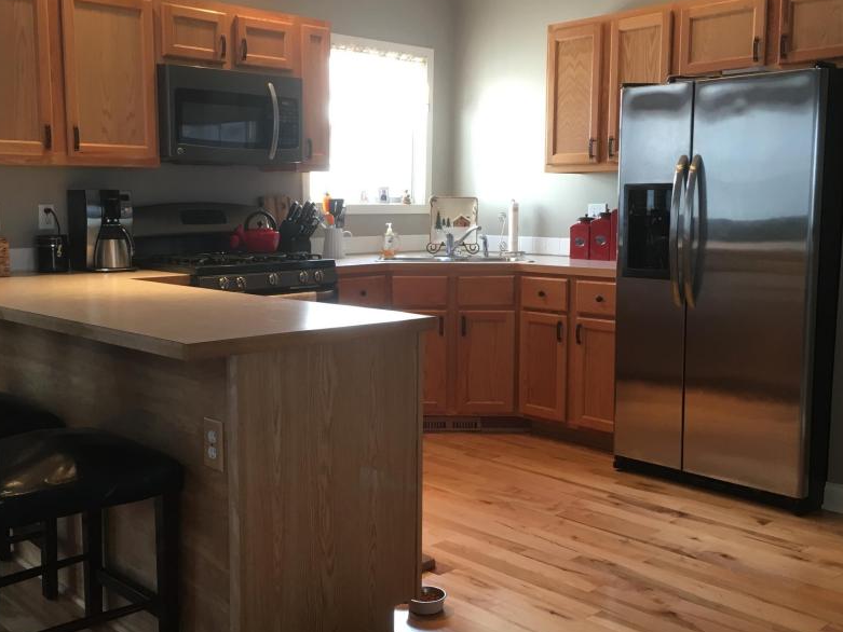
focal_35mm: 38
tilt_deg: -6.9
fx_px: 926
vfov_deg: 37.7
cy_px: 311
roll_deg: -0.3
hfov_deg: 48.9
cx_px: 385
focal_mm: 4.15
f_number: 2.2
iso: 64
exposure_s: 1/30
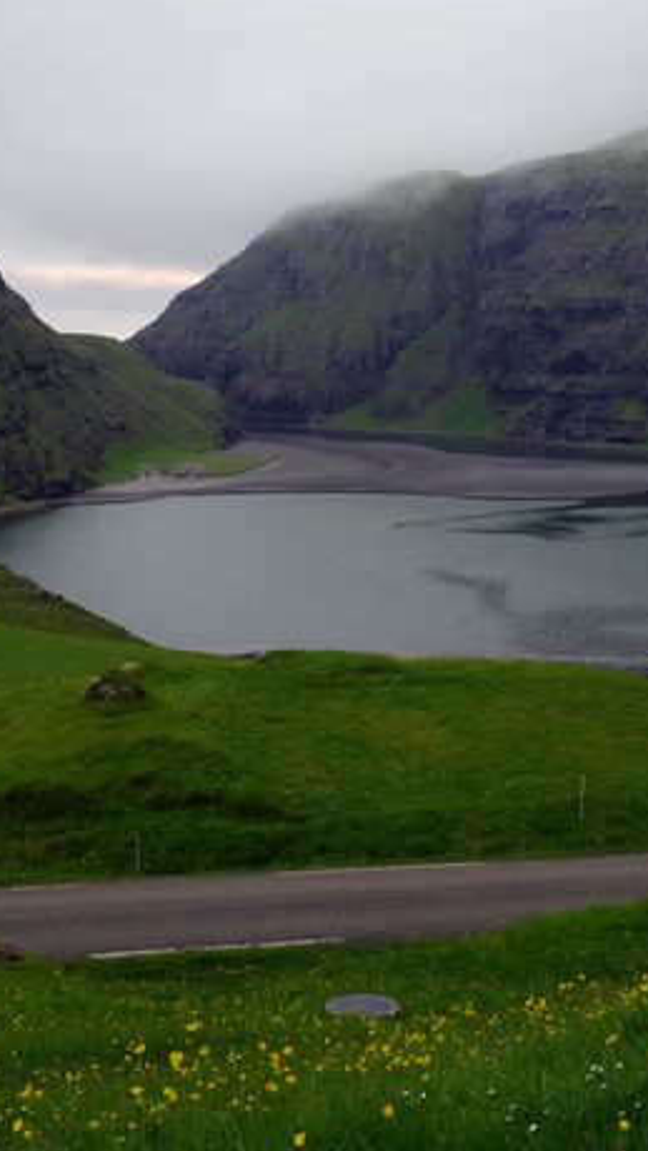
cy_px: 324
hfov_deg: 18.3
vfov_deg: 31.5
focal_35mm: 66
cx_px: 395
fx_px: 2015
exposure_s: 1/125
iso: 800
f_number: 7.1
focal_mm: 29
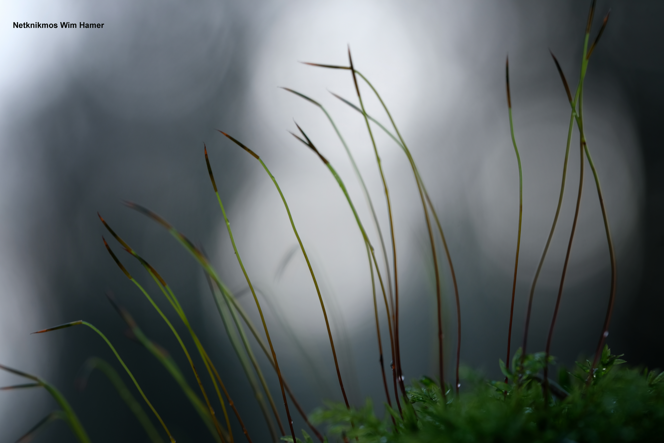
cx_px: 332
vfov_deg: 11.4
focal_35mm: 120
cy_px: 222
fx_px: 2213
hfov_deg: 17.1
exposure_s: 1/20
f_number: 5.6
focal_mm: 80
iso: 200
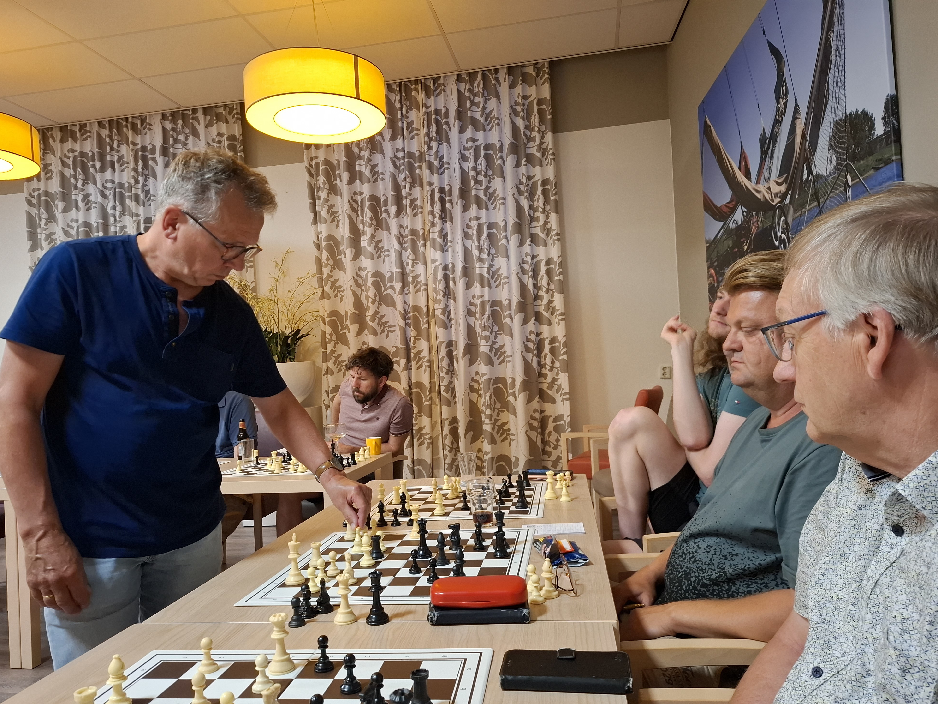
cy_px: 366
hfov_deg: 71.6
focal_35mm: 24
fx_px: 650
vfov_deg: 56.8
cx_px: 468
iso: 320
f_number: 1.8
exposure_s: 1/33
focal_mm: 5.54
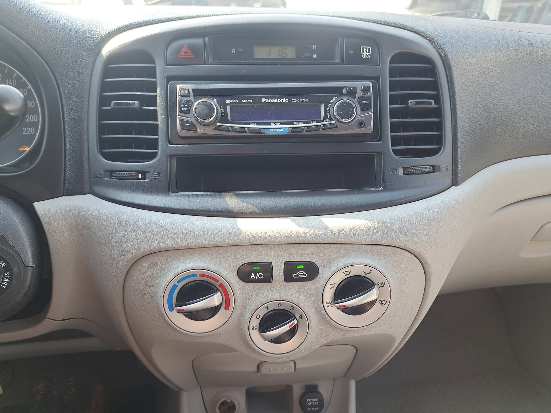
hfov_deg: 71.6
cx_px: 276
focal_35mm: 24
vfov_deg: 56.8
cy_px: 206
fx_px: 382
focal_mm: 5.23
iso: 50
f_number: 1.8
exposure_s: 1/100
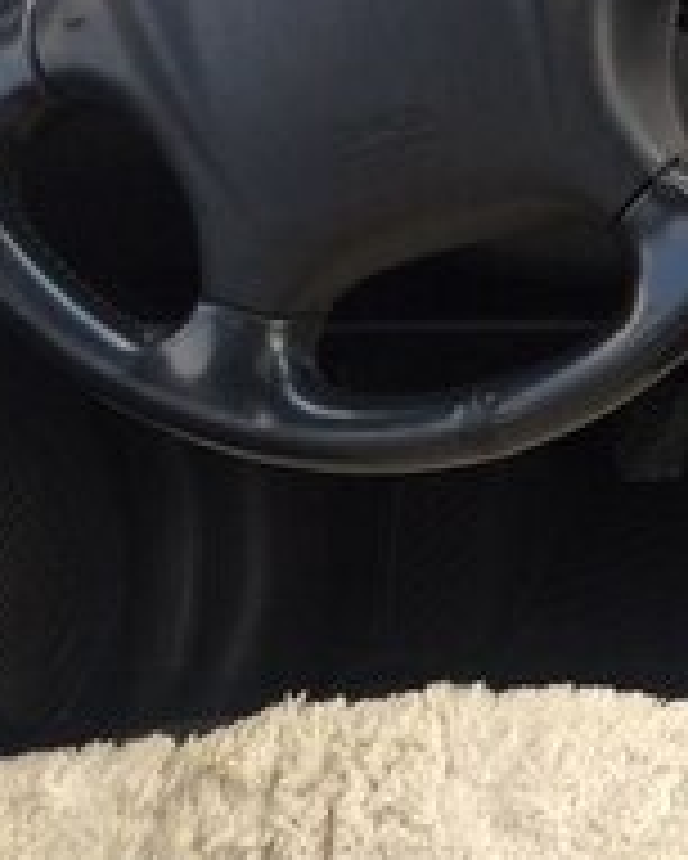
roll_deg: +3.7
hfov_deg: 14.0
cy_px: 453
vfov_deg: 19.6
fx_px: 2492
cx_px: 1241
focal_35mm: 98
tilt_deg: -38.8
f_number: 2.2
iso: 32
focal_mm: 4.15
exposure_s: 1/115
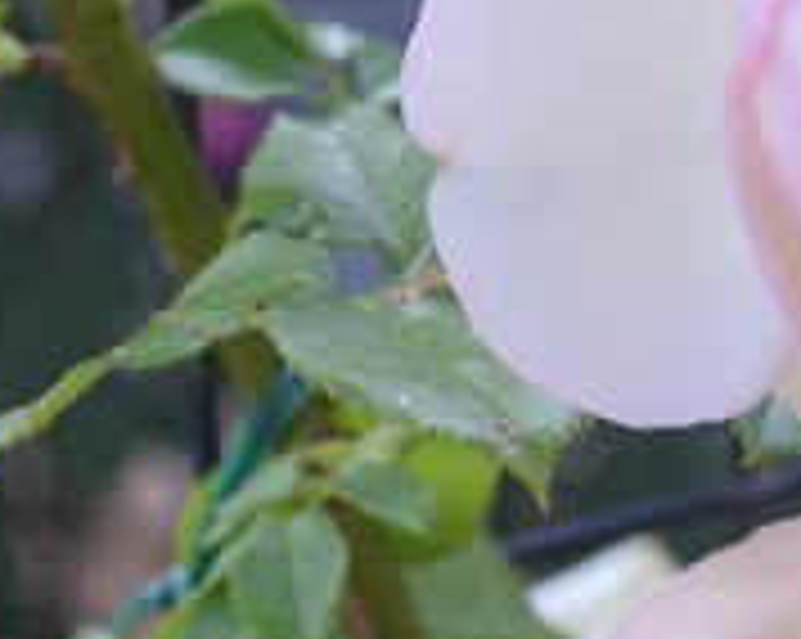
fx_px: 5399
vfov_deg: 6.8
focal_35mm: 228
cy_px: 454
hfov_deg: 8.4
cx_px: 1048
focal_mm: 40
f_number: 5.6
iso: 200
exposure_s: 1/125
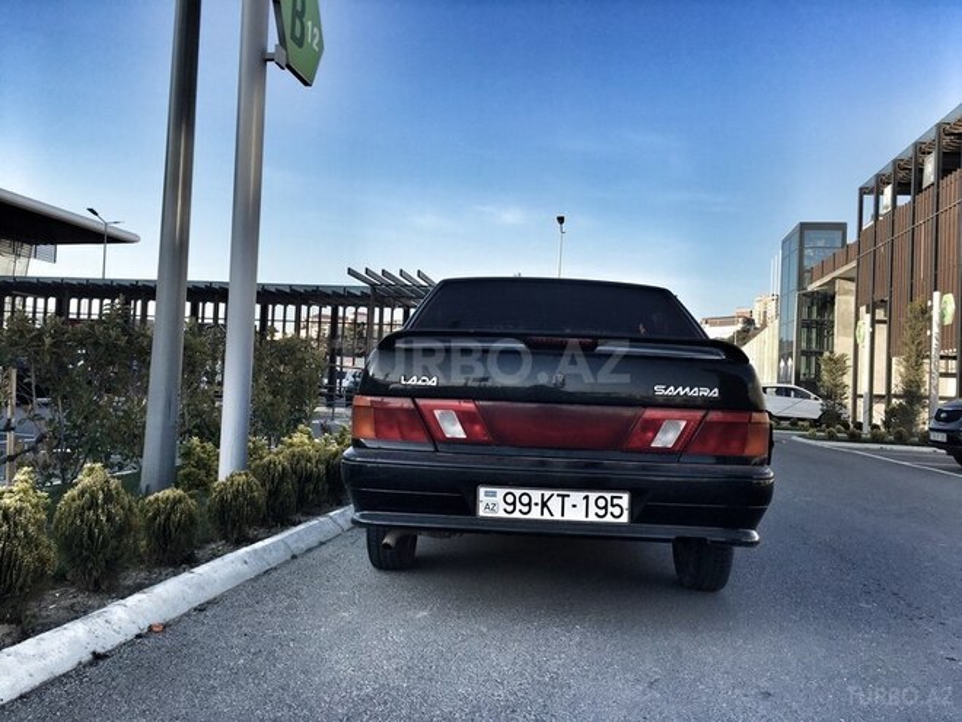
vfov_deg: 48.2
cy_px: 361
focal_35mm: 29
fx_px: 806
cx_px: 481
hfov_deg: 61.7
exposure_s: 1/493
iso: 25
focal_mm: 4.15
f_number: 2.2
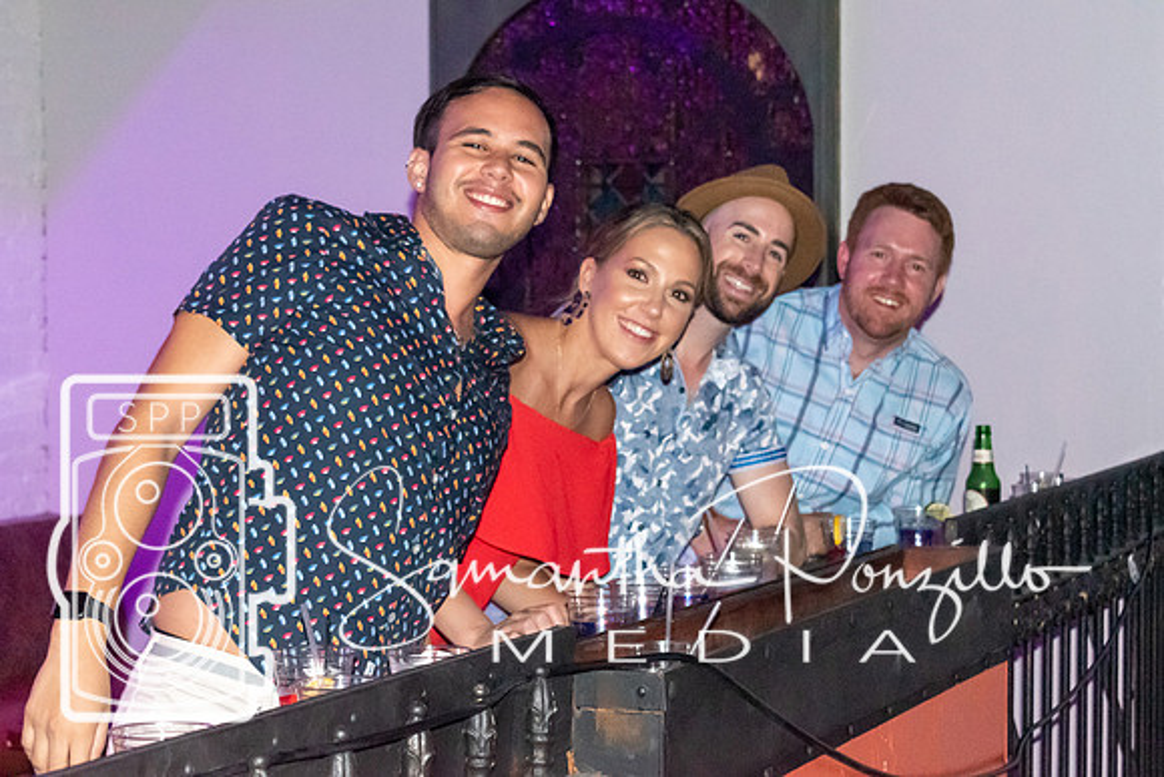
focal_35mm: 75
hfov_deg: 27.1
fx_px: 2414
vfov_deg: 18.3
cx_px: 582
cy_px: 388
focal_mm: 48
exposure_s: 1/60
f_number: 5.3
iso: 6400
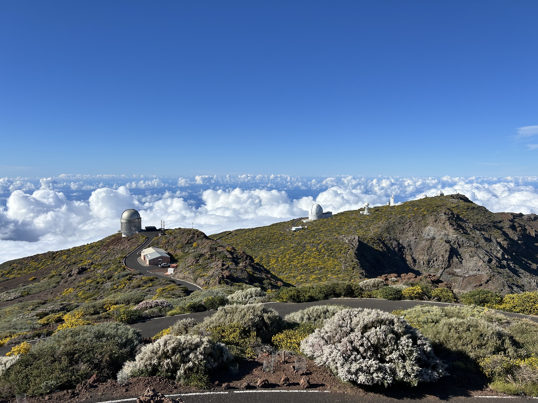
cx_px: 269
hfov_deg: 67.3
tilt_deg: -3.2
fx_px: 404
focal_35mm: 26
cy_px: 202
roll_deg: +1.4
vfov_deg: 53.1
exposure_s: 1/6993
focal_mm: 5.7
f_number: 1.5
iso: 50
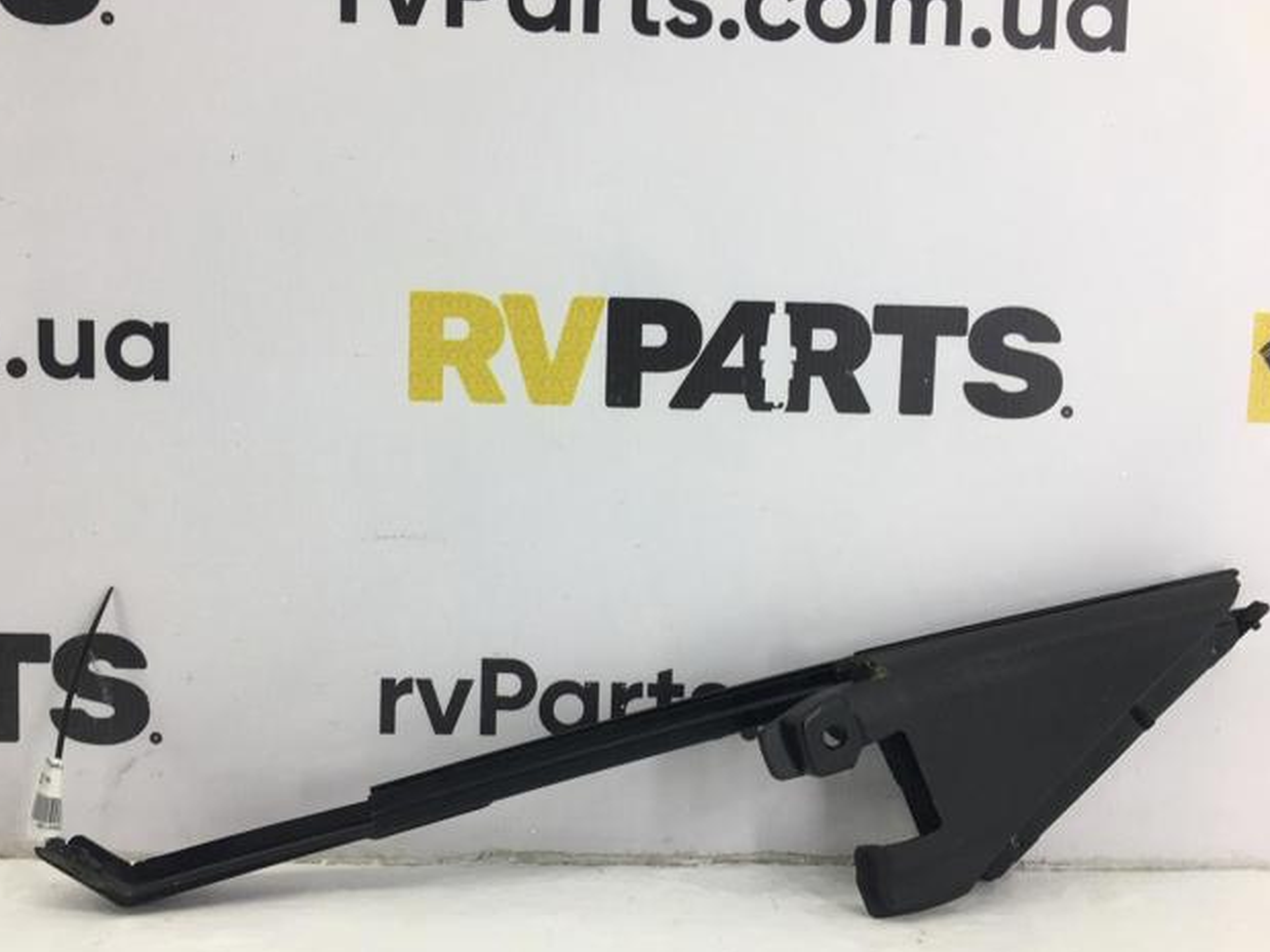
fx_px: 1100
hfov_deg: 60.0
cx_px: 624
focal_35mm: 30
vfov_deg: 46.8
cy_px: 472
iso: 40
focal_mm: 4.15
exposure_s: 1/100
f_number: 2.2
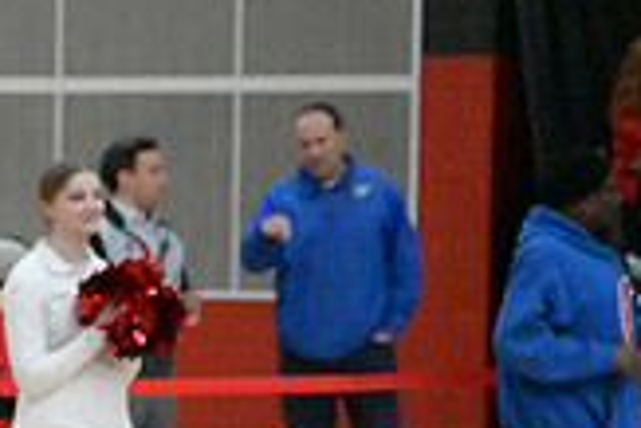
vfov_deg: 5.5
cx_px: -413
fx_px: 4437
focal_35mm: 249
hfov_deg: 8.0
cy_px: 424
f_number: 2.8
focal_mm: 70
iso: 51200
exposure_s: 1/8000
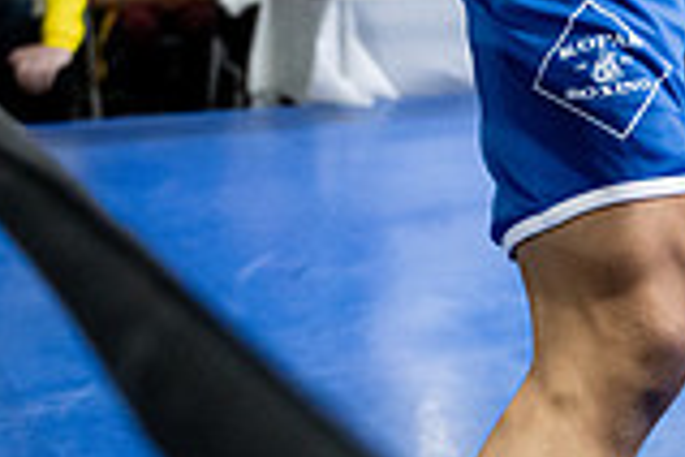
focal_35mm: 124
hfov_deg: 15.0
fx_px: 2359
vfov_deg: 10.6
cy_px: -278
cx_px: 1103
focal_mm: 34
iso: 8000
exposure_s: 1/1000
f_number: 2.8
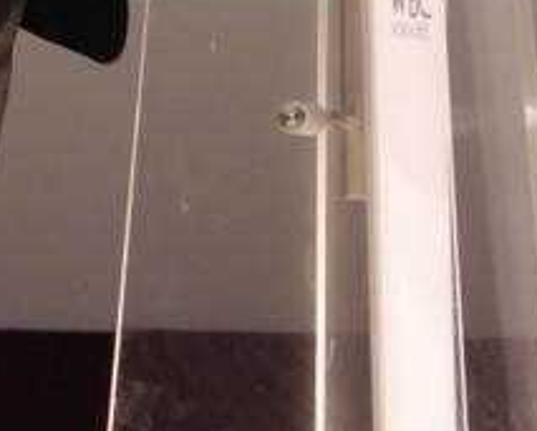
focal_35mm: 545
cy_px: -131
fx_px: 8674
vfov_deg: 2.8
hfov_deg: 3.5
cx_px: -3
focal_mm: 25.4
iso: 400
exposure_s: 1/6
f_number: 4.5
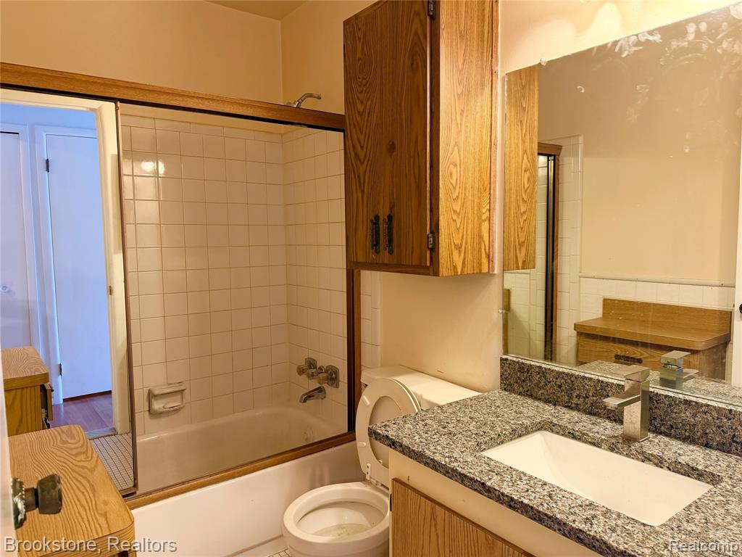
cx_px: 371
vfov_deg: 56.8
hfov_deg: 71.6
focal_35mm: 24
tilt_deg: -4.9
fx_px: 514
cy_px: 278
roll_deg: +0.6
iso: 200
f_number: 1.78
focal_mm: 6.76
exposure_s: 1/60
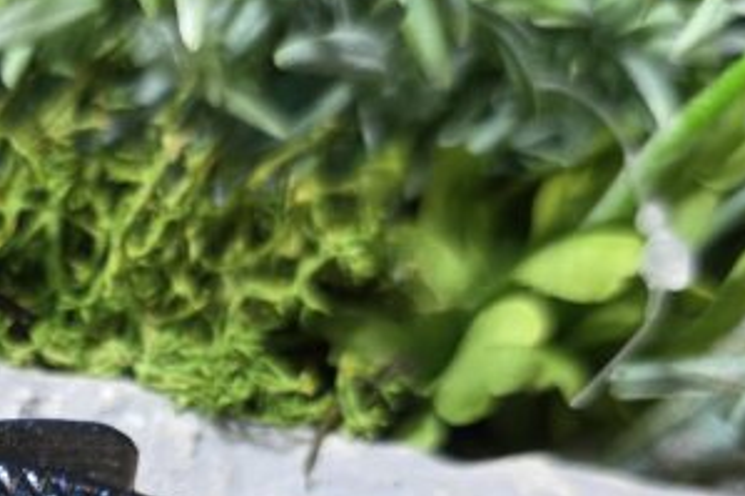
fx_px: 1324
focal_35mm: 64
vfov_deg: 19.6
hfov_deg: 29.3
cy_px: 636
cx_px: -5
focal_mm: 6.3
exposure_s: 1/100
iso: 80
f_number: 1.7
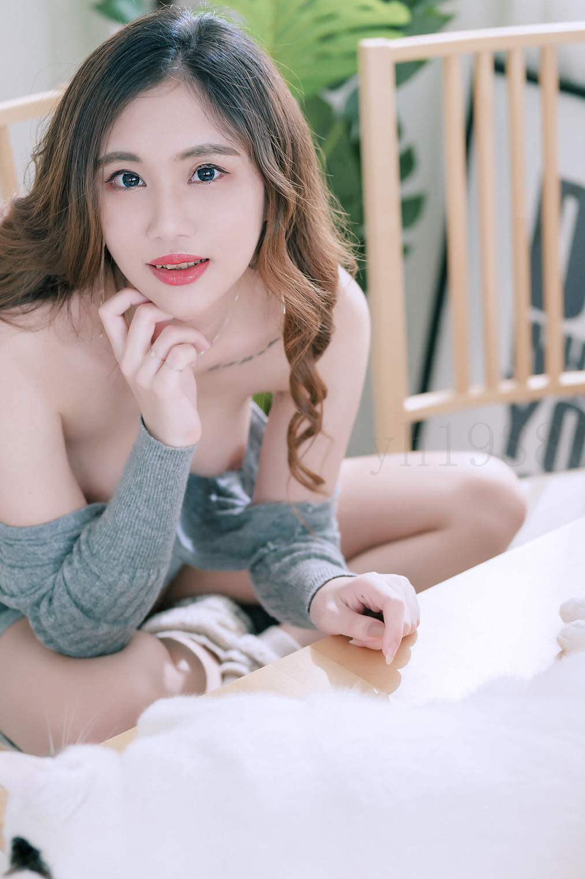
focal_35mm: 79
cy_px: 448
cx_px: 314
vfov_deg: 25.7
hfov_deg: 17.3
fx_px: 1928
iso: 320
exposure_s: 1/125
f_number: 2.5
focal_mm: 50
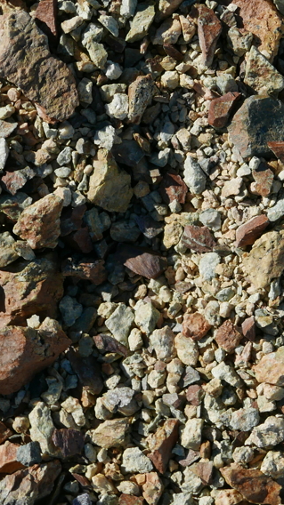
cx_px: 322
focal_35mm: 84
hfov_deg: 14.0
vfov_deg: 25.3
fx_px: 1126
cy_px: 257
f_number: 5.6
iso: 200
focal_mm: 17.2
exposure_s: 1/1000
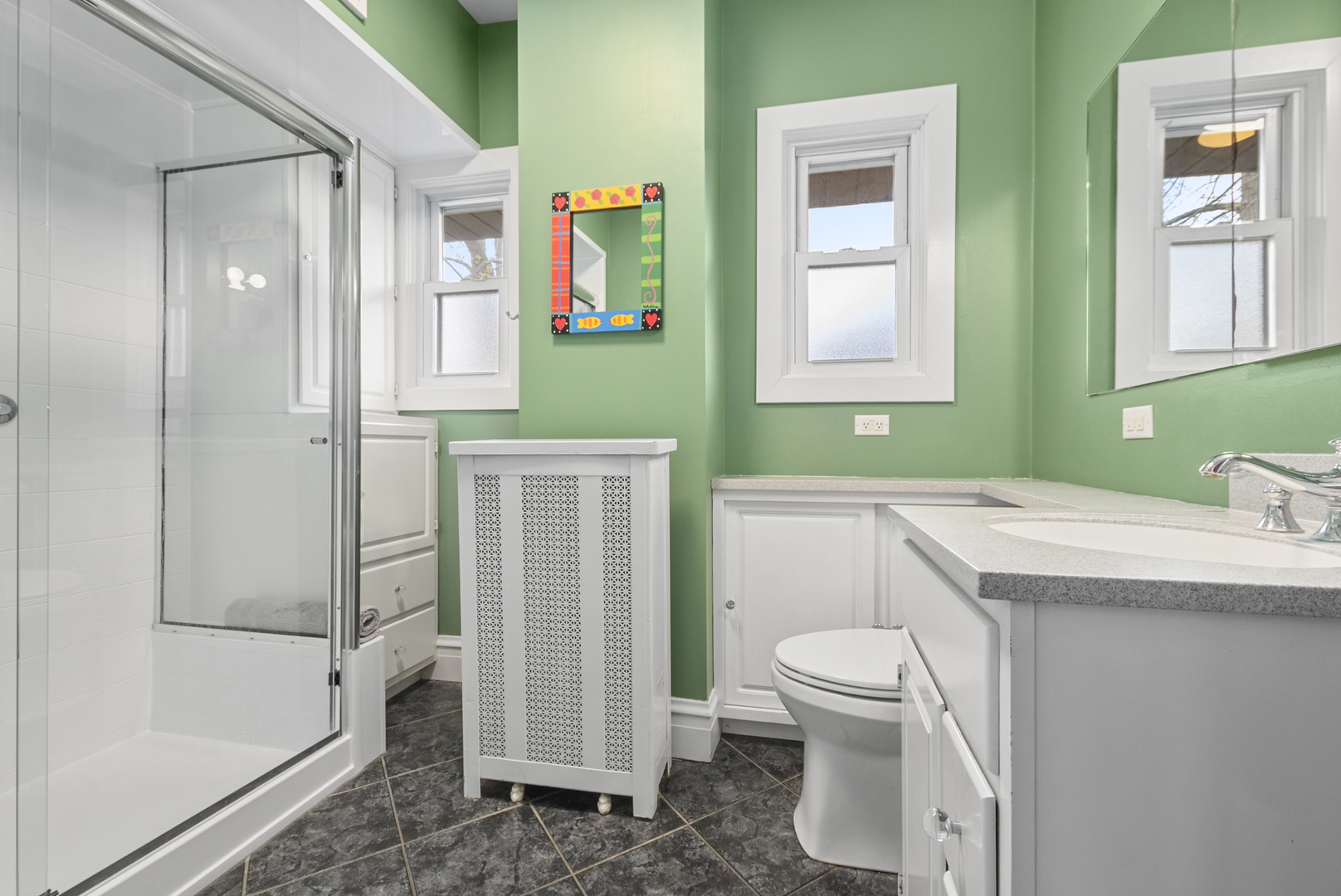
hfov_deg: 100.4
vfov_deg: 77.4
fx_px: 559
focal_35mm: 15
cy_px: 448
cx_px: 670
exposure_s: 1/6
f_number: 7.1
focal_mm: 10
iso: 250
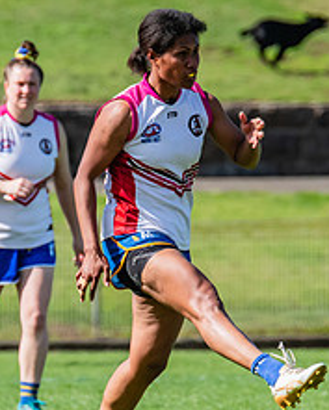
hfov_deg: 1.2
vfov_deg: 1.4
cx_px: 136
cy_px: 253
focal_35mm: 1346
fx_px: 16371
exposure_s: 1/1250
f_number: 8
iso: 800
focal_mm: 420
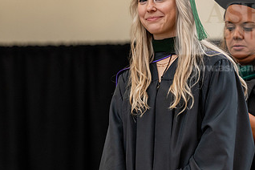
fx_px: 1806
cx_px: 152
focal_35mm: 255
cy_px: 85
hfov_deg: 8.1
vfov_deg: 5.4
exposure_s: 1/200
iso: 1600
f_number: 3.5
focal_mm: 140
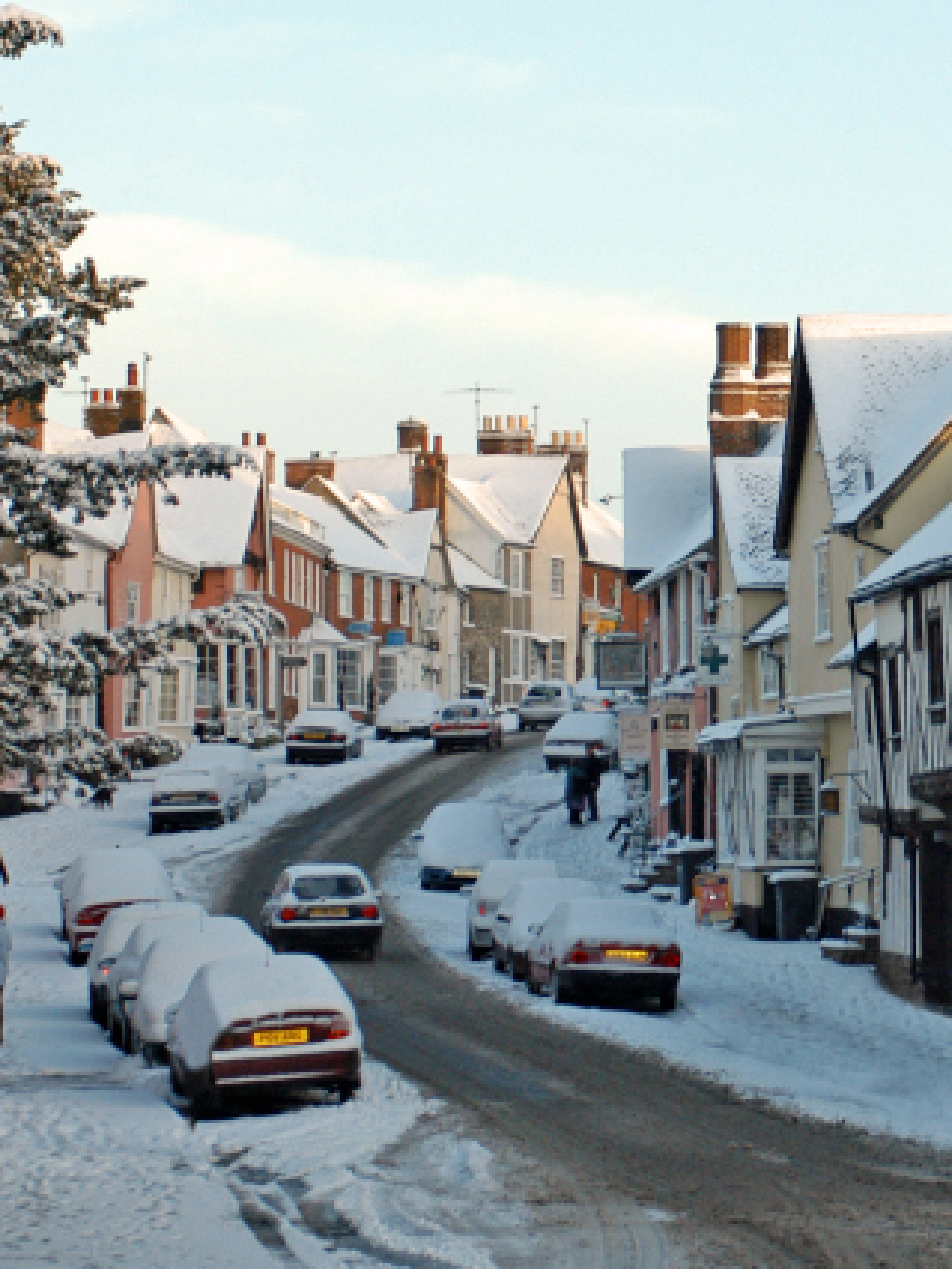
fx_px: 5351
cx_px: 1191
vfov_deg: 13.5
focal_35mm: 146
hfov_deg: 10.0
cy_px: 473
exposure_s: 1/180
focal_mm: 42
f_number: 4.5
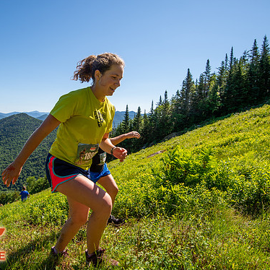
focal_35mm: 25
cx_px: 92
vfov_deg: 62.9
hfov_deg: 61.6
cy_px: 139
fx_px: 221
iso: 100
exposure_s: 1/500
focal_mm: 19
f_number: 5
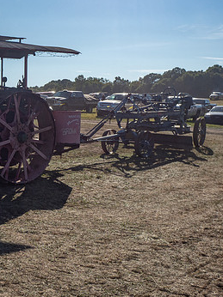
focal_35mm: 47
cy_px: 141
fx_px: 404
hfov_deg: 28.2
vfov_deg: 40.4
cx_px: -20
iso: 200
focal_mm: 14
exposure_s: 1/640
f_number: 7.1
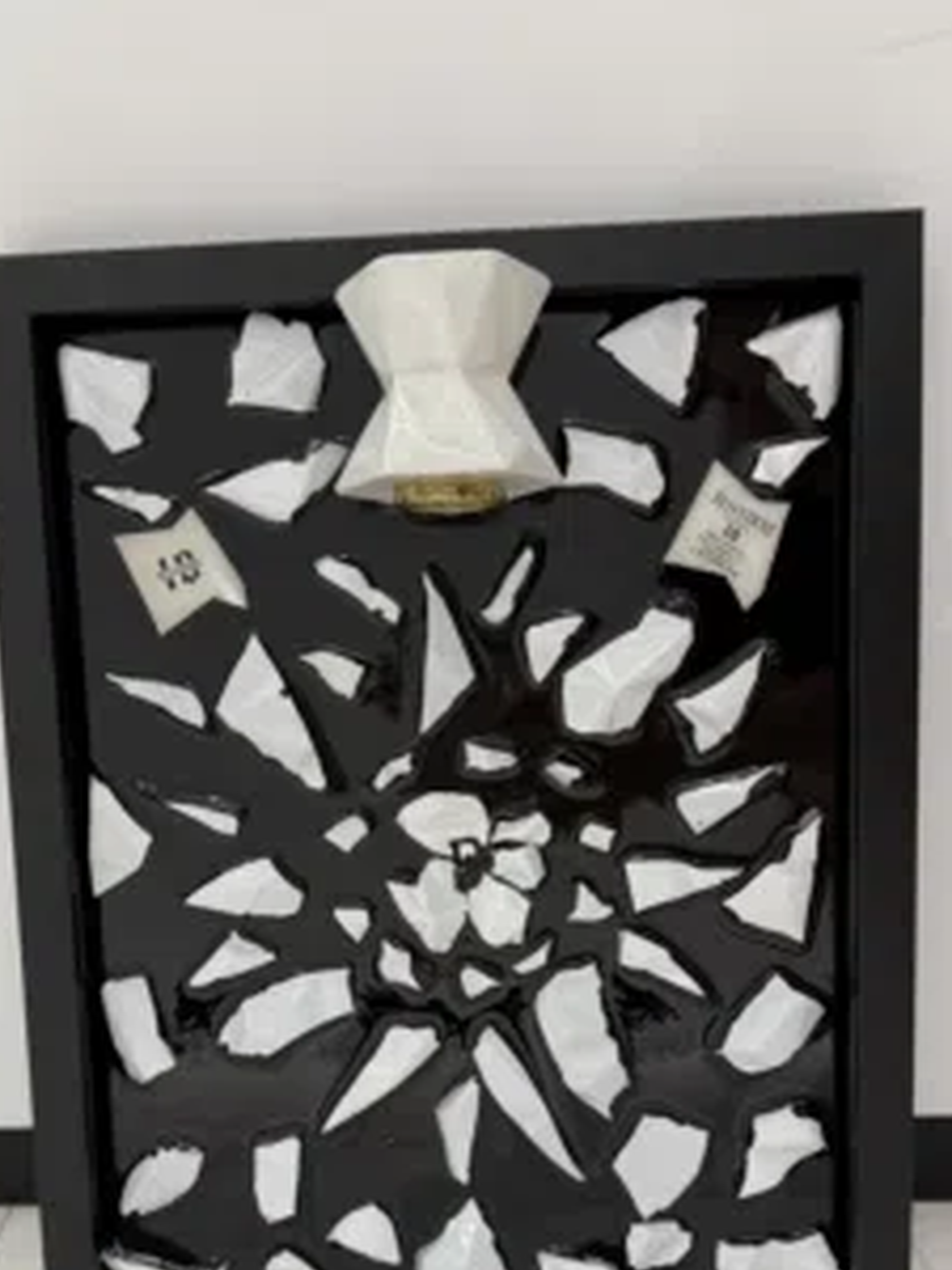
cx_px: 419
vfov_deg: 56.2
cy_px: 792
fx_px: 1173
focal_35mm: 32
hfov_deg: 44.1
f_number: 1.78
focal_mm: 6.76
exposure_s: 1/100
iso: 200
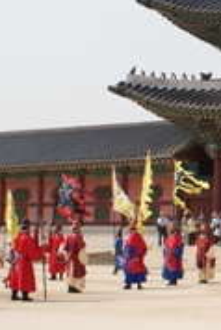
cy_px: 126
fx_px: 763
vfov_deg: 24.4
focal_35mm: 83
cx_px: 353
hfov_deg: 15.0
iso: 100
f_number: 10
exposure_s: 1/125
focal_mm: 22
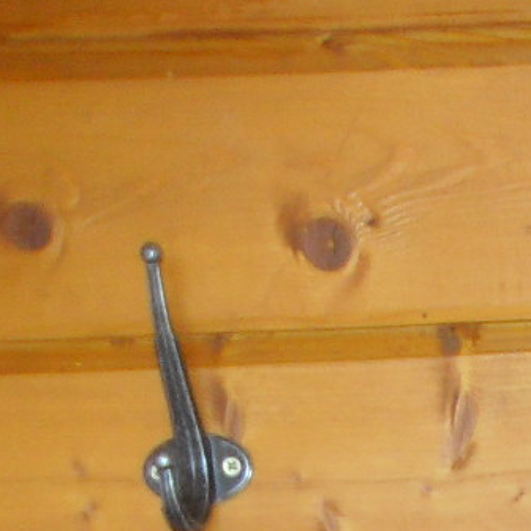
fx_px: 3176
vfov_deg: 8.8
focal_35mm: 183
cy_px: 1177
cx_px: 1576
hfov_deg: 8.2
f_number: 2.8
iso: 100
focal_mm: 6.3
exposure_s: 1/45
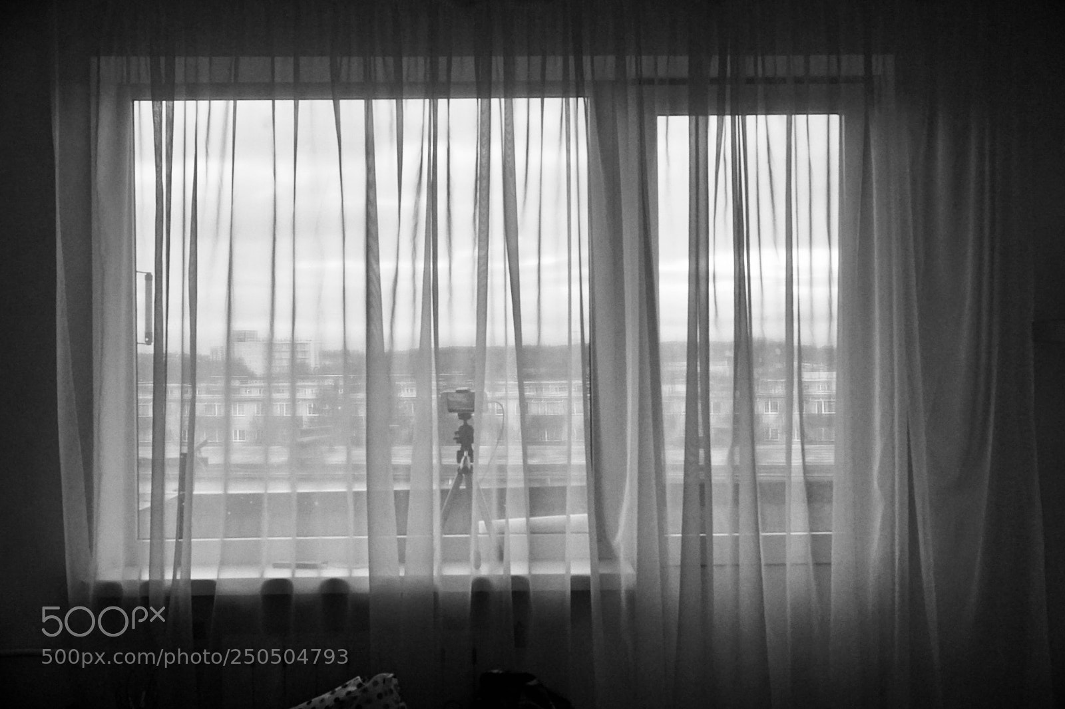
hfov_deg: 33.4
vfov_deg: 22.6
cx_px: 532
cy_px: 354
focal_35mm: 60
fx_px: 1775
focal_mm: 40
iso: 1600
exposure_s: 1/50
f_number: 10
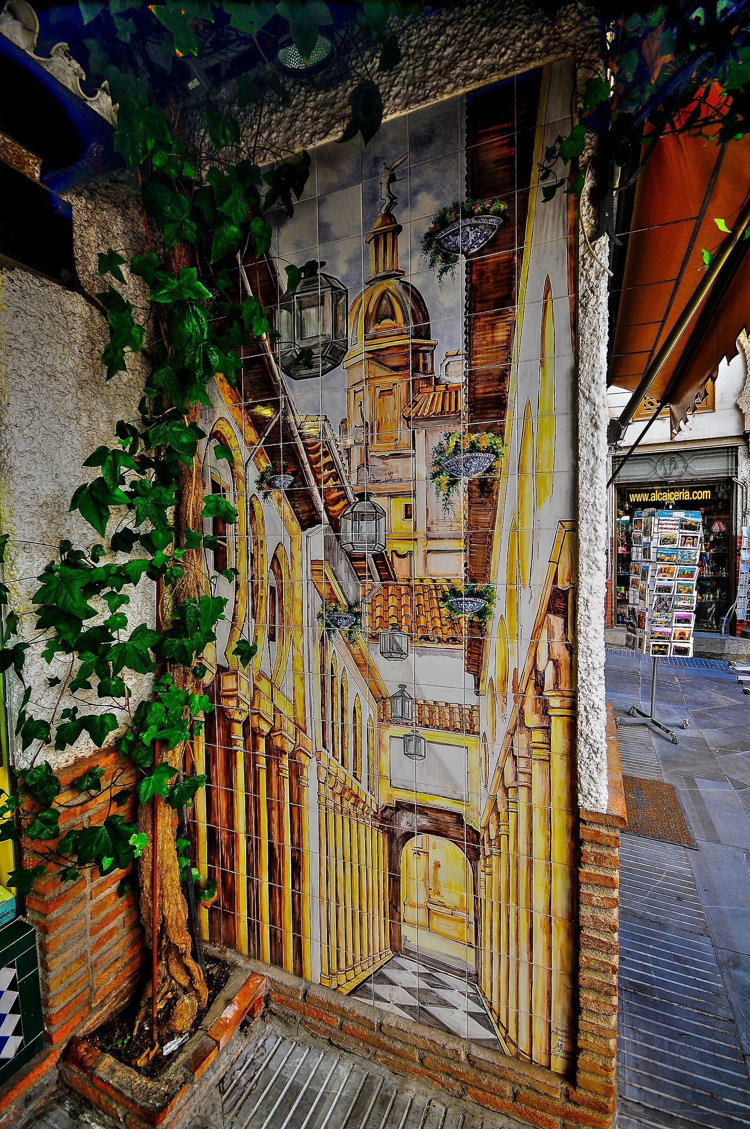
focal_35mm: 15
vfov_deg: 100.5
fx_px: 470
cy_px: 564
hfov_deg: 77.2
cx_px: 375
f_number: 5
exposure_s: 1/60
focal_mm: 10
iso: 250
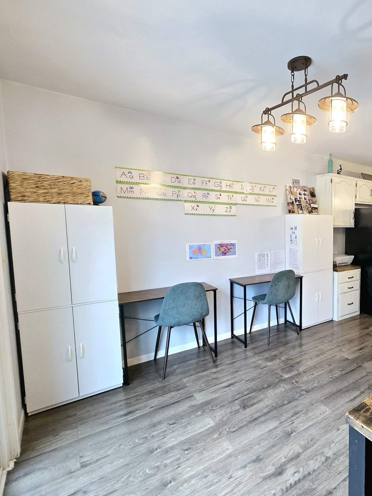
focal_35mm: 18
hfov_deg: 59.5
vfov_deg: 87.7
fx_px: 258
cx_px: 342
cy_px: 254
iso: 250
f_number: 2.2
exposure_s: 1/60.2
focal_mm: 2.2
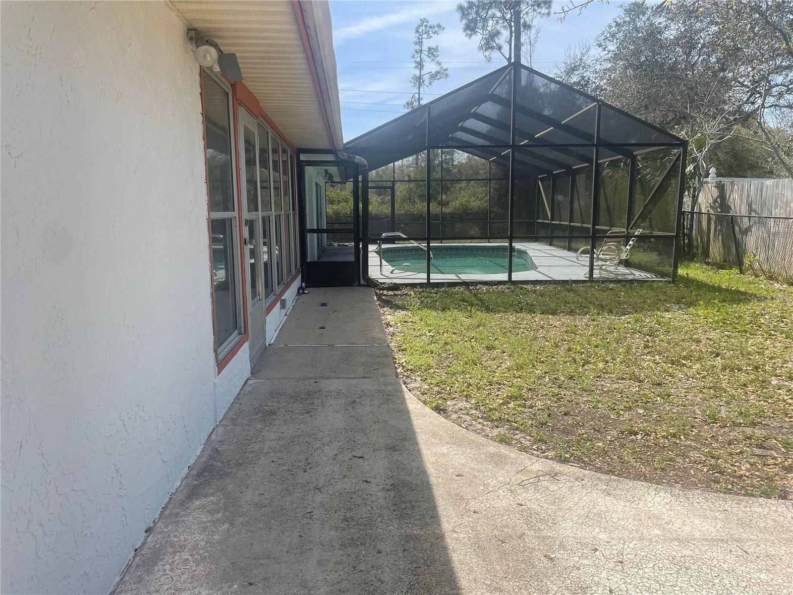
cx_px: 396
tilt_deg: -8.5
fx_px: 596
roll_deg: +0.2
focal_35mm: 26
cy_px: 298
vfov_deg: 53.1
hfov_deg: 67.3
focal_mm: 4.2
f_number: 1.6
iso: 32
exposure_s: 1/2304
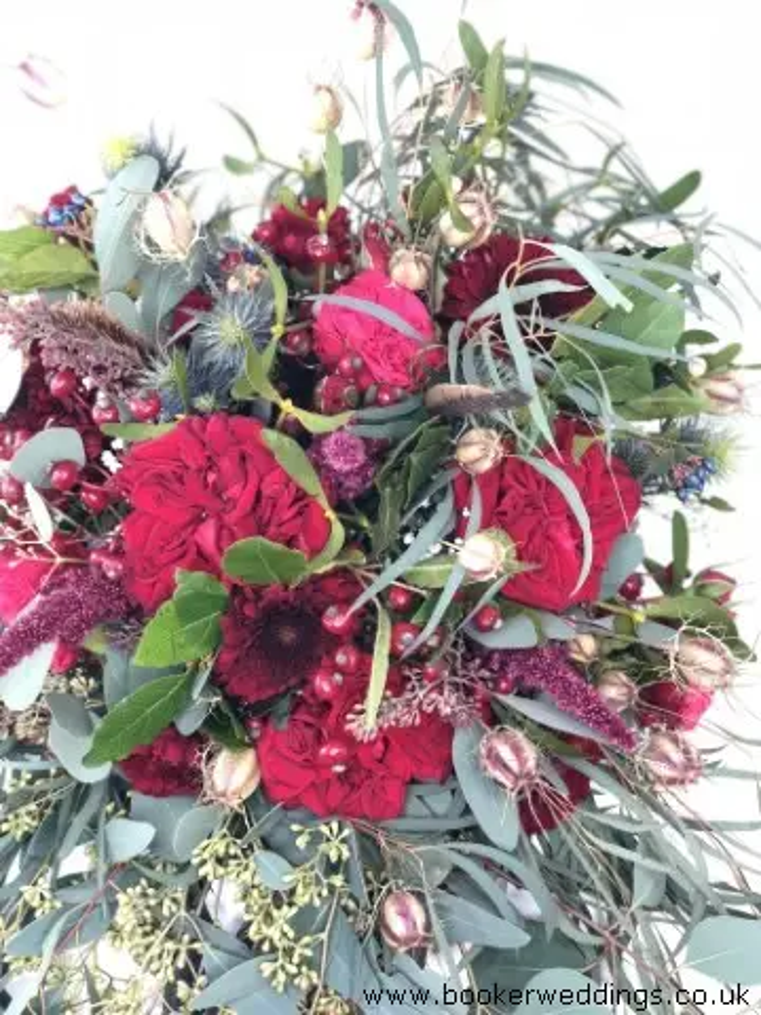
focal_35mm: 52
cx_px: 380
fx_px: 1524
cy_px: 508
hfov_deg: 28.0
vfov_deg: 36.8
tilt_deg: -26.8
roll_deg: +1.5
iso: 80
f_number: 2.4
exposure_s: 1/50
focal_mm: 6
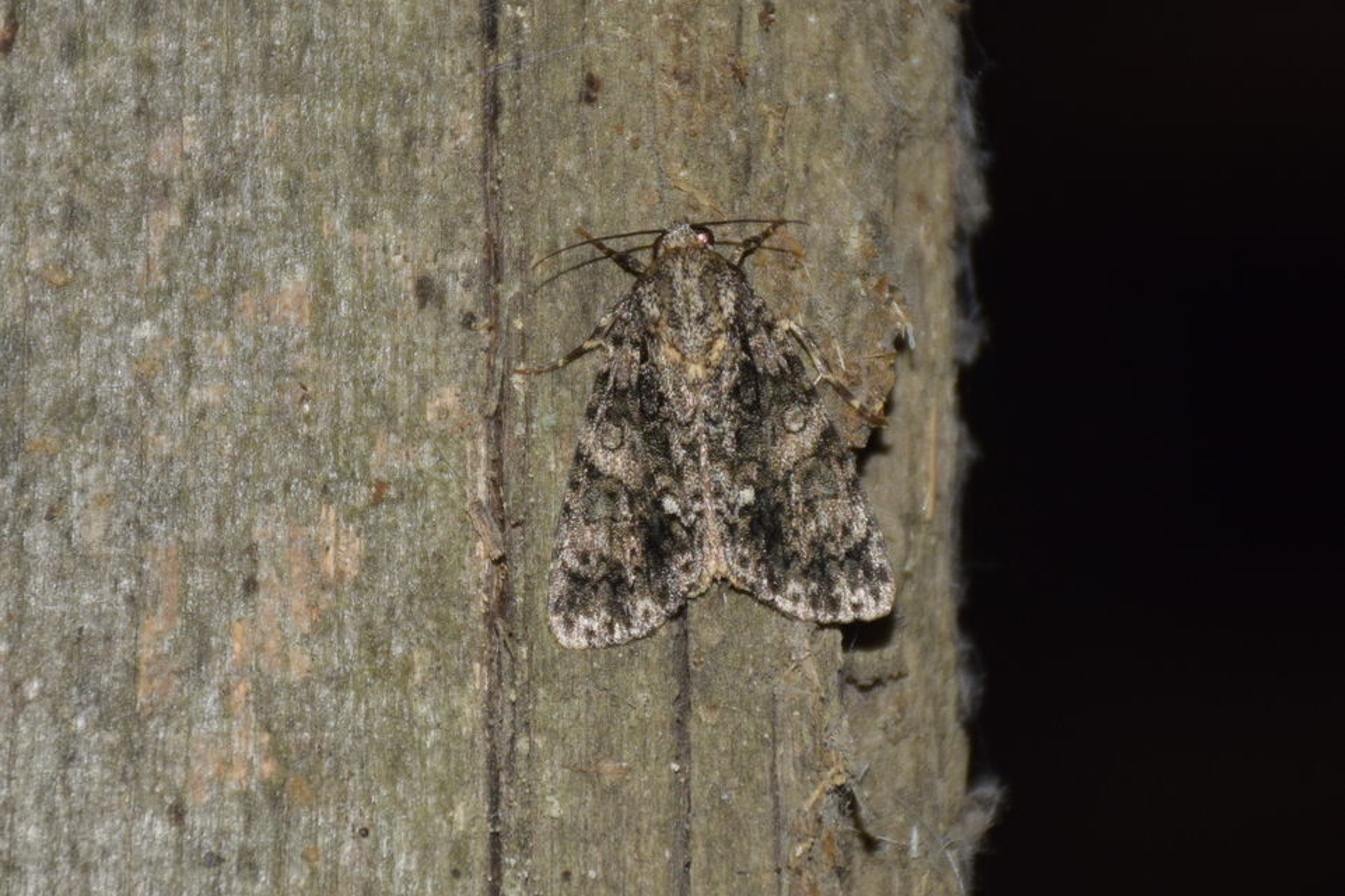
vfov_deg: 6.5
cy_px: 448
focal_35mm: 210
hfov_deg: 9.8
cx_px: 672
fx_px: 7843
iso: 320
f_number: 7.1
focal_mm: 140
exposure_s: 1/60
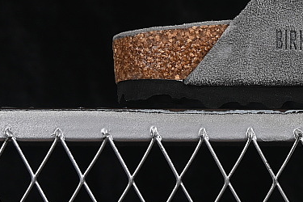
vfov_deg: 6.3
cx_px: 395
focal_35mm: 216
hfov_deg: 9.4
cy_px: -72
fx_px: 1818
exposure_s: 1/80
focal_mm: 50
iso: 160
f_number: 8
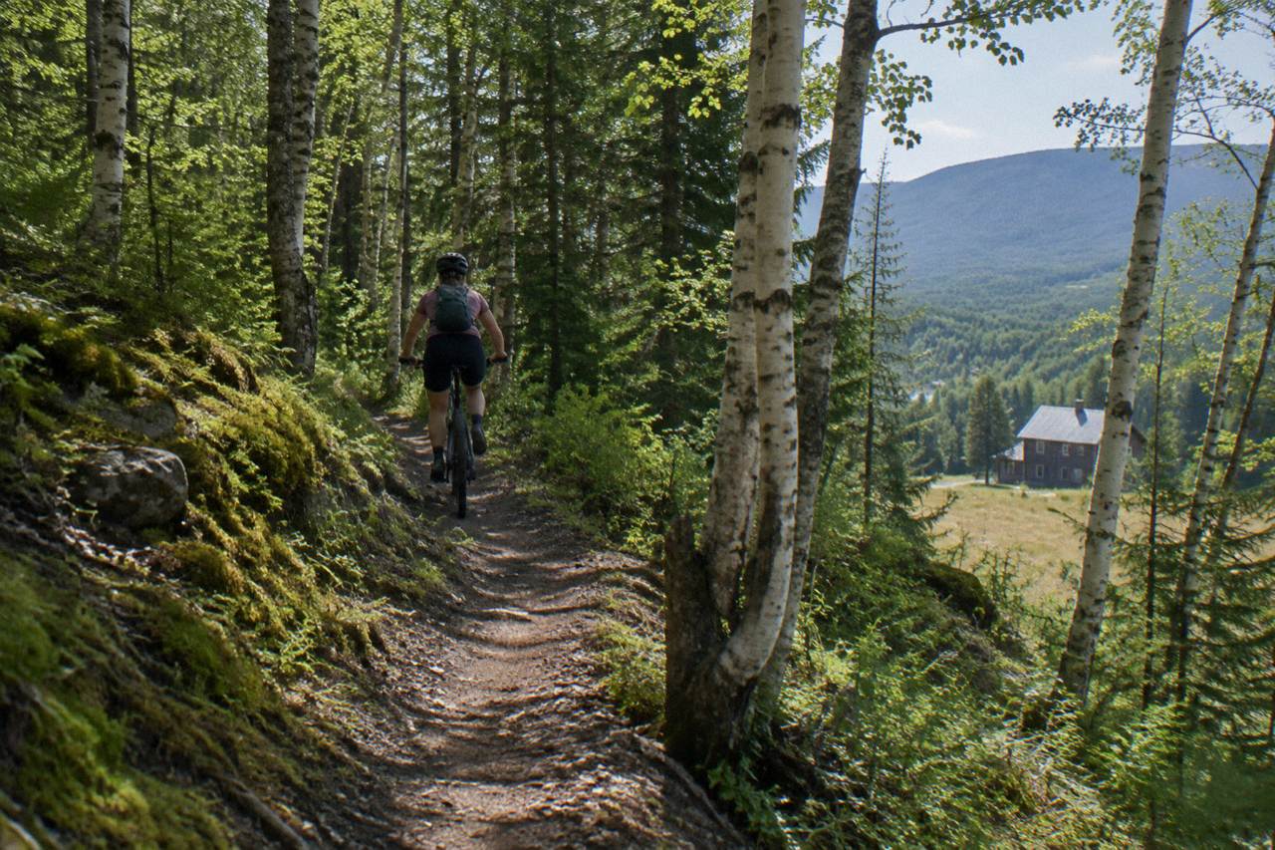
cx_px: 638
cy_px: 425
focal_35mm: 35
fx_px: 1239
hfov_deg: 54.4
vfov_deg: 37.8
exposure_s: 1/250
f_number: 11
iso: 400
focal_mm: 35
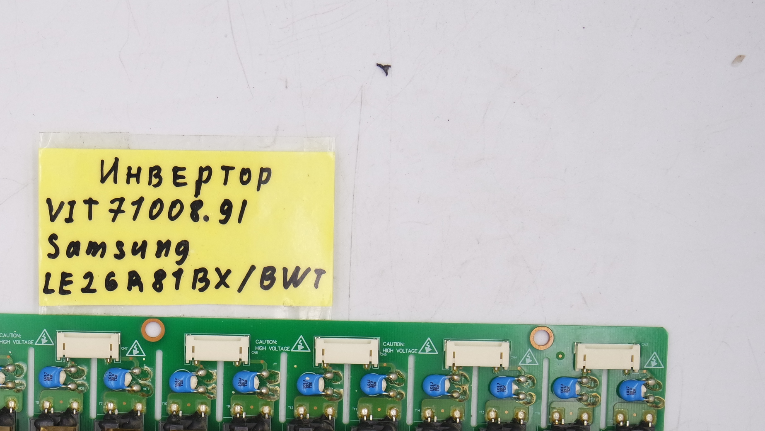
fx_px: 1643
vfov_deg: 14.8
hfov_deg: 25.9
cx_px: 195
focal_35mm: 81
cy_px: 377
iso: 160
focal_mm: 18
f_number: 5
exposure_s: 1/125
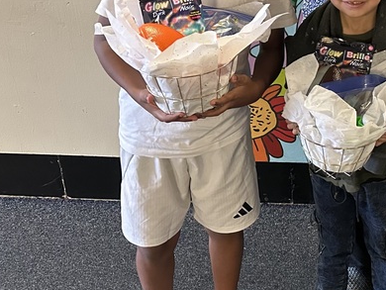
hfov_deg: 27.9
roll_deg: -1.9
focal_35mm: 63
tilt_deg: -23.8
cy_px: 60
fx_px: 703
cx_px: 430
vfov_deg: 23.0
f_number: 1.78
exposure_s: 1/60
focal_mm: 6.86
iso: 640
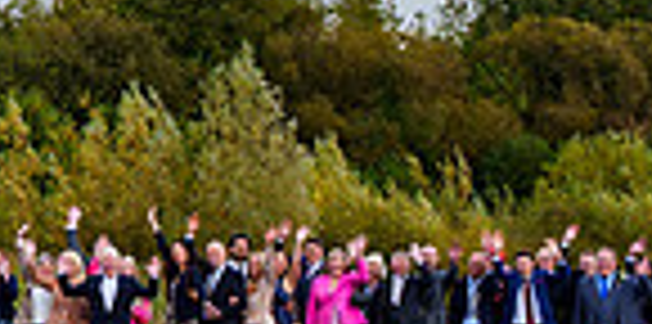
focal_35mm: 151
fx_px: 2540
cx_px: -339
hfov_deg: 13.7
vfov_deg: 7.3
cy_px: 202
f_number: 4.5
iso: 250
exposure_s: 1/640
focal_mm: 33
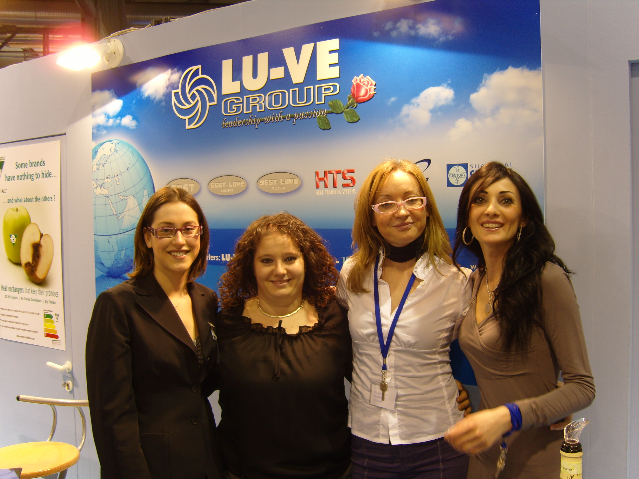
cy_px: 240
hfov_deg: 52.6
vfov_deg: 40.7
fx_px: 646
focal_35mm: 35
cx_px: 320
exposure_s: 1/45
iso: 80
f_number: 2.8
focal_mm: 7.4
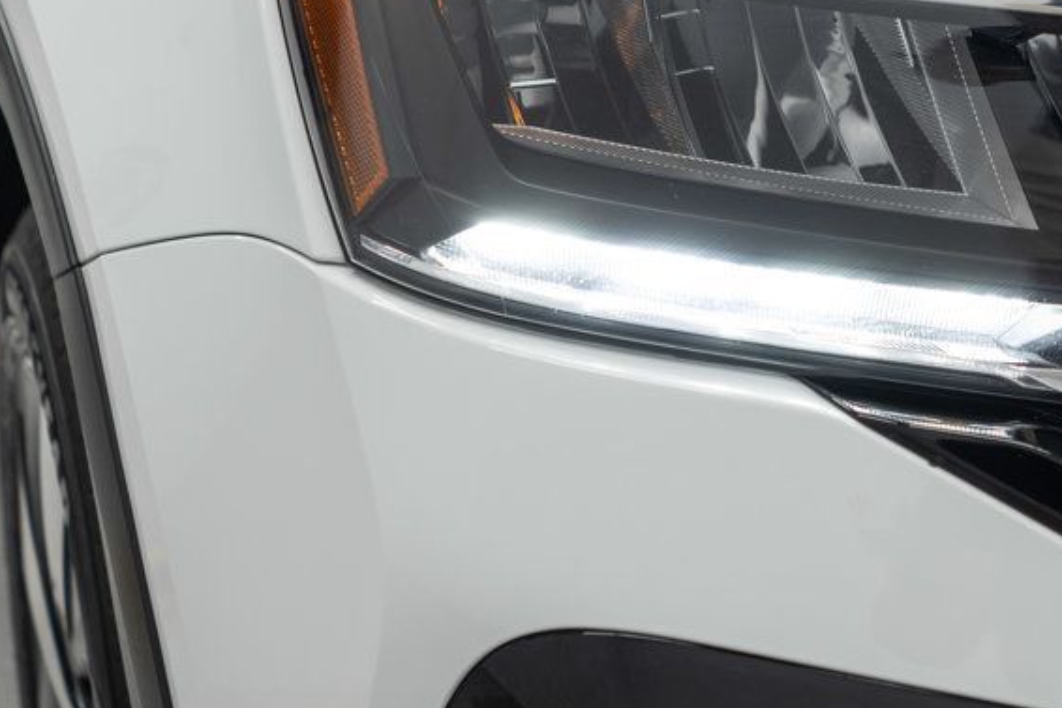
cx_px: 934
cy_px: 108
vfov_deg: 17.7
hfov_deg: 25.9
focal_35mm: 76
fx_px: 2241
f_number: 3.2
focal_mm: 28
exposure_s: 1/50
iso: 200
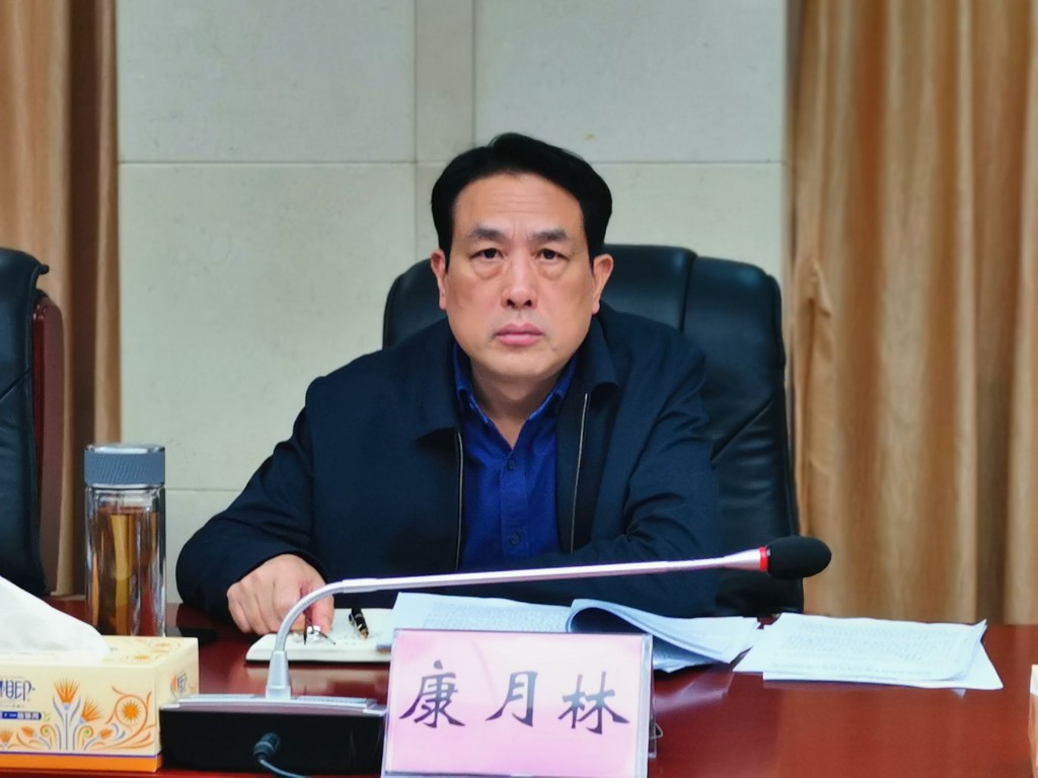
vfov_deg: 18.2
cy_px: 389
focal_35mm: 81
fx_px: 2429
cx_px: 519
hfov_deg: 24.1
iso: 200
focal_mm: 5.58
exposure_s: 1/50
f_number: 1.8
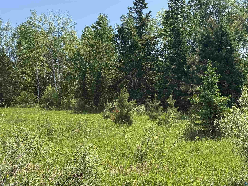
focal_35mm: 48
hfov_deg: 39.7
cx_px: 124
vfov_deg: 30.3
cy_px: 93
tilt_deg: +5.0
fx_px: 344
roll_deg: -0.9
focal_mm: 6.76
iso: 100
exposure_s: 1/2865
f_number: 1.78
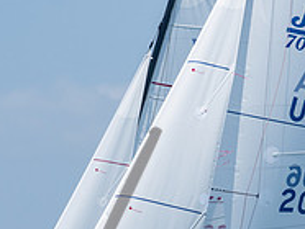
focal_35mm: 494
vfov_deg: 3.0
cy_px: 313
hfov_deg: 4.0
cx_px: 177
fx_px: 4358
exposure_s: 1/1600
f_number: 8
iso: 400
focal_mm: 110
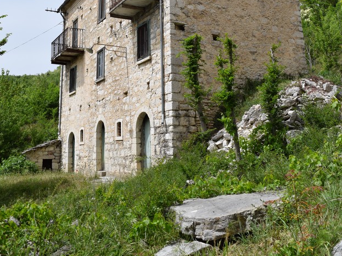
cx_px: 167
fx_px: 395
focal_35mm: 40
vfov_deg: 34.4
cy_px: 37
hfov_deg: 46.8
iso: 200
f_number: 10
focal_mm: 18
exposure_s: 1/400
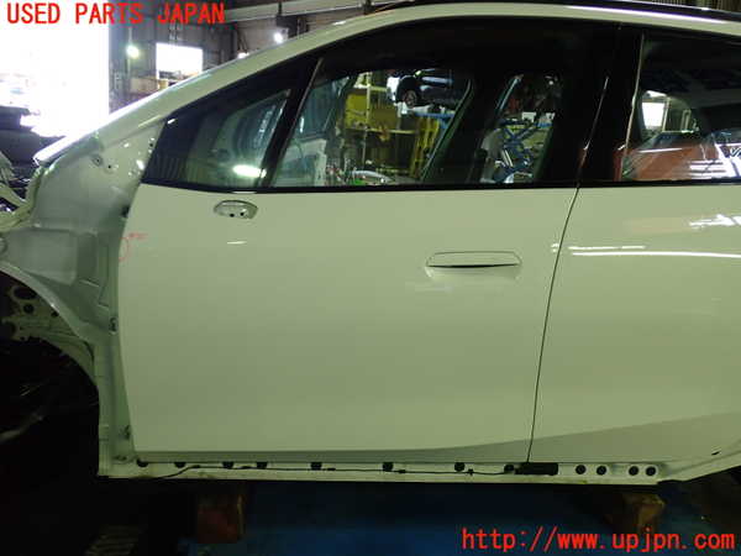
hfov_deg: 56.8
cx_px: 370
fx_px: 685
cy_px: 278
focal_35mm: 32
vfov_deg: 44.2
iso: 200
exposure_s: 1/30
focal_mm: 5.79
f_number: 2.4
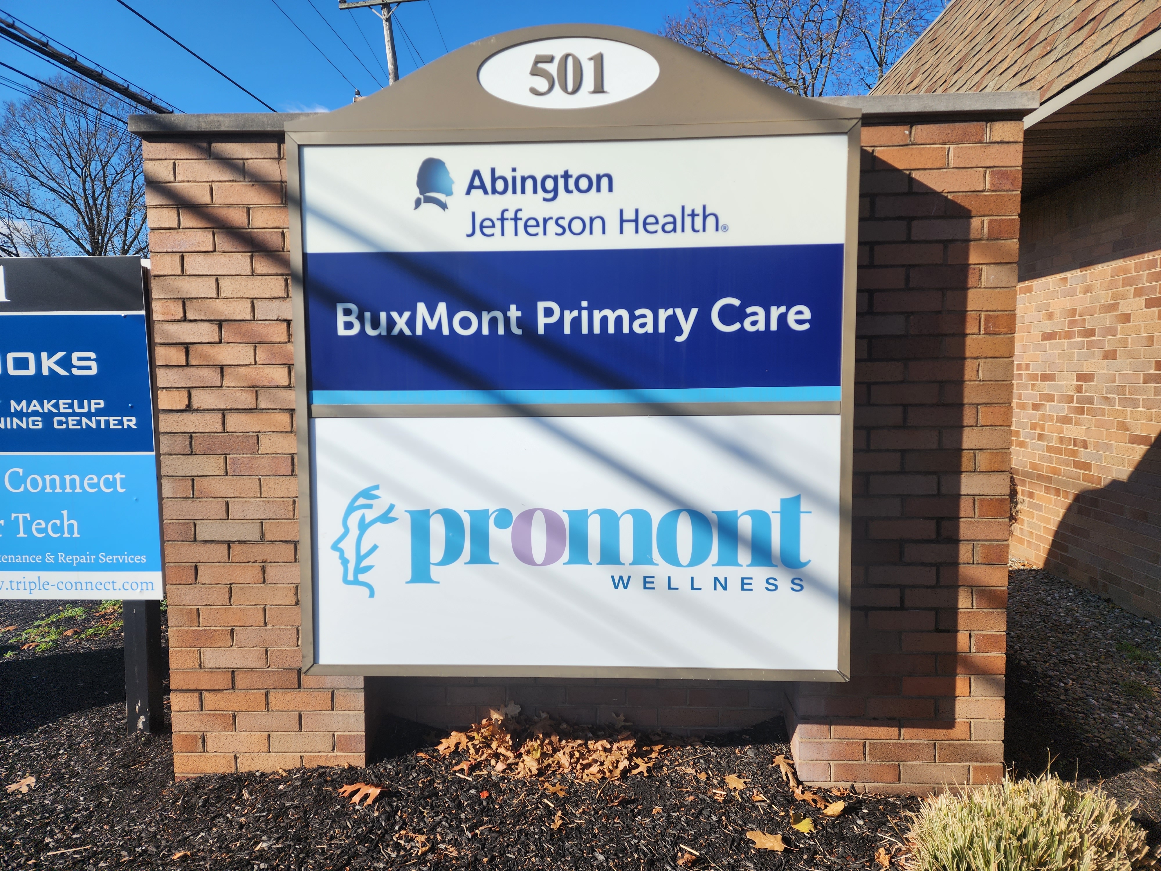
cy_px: 436
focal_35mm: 23
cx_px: 580
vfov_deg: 58.9
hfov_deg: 73.9
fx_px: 771
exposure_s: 1/1016
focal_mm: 6.4
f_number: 1.8
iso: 12
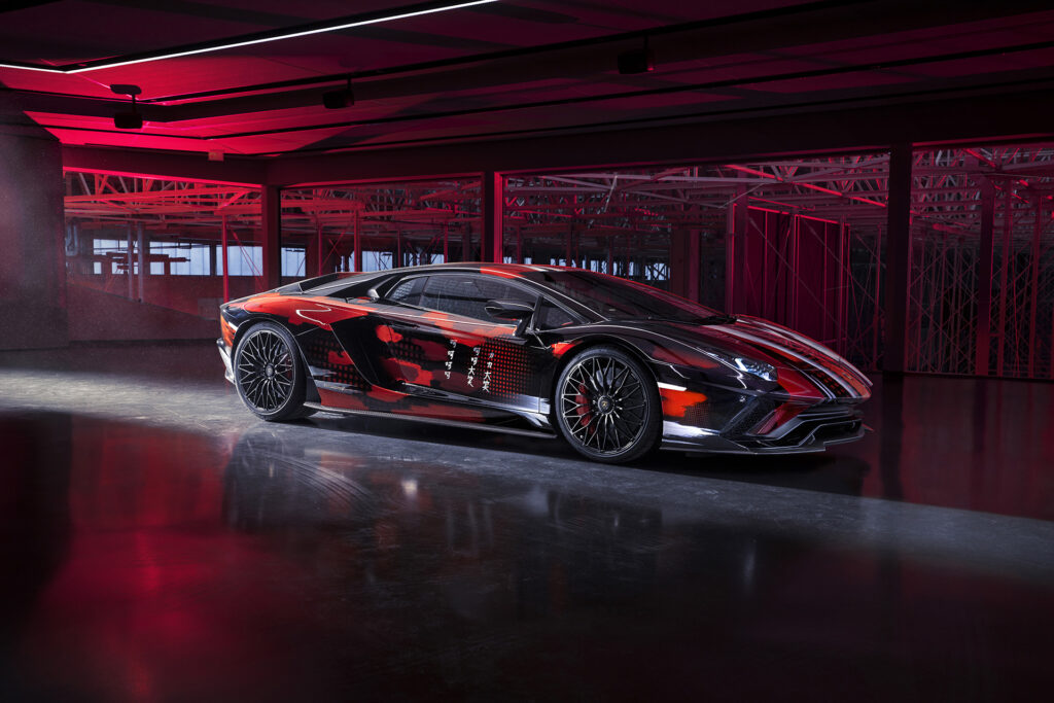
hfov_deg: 54.4
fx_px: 1025
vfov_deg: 37.9
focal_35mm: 35
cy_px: 352
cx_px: 527
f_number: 7.1
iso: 500
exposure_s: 1/160
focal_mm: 35
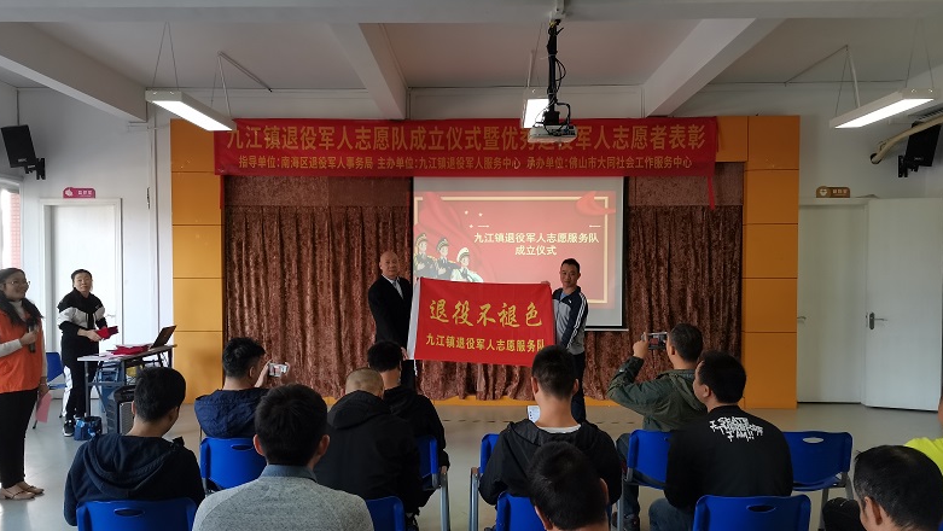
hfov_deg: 66.0
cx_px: 465
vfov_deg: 40.2
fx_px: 725
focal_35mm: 29
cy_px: 294
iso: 320
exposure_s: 1/100
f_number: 1.8
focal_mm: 4.75
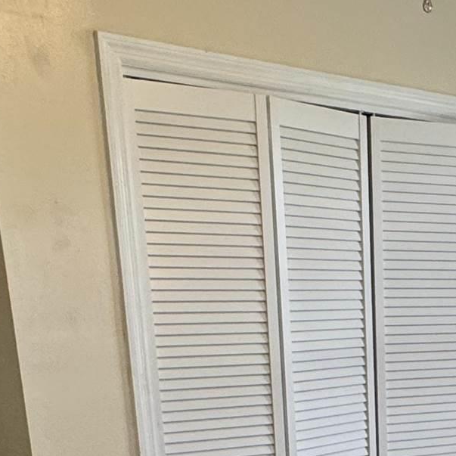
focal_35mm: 63
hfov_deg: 25.7
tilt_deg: -16.7
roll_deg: +0.1
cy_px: 555
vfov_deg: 24.6
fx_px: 939
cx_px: 473
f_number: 2.2
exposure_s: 1/120
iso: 200
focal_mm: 2.22
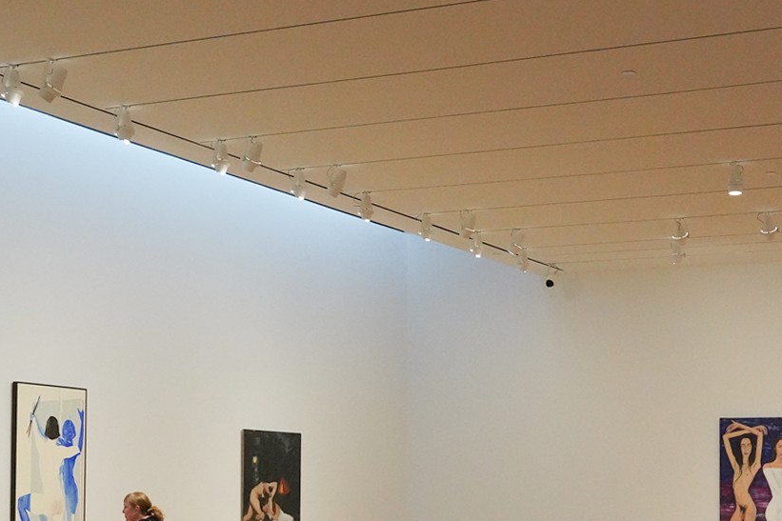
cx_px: 350
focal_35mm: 78
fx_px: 1694
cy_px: 467
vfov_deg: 17.2
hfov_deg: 26.0
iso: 6400
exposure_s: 1/100
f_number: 8
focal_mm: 32
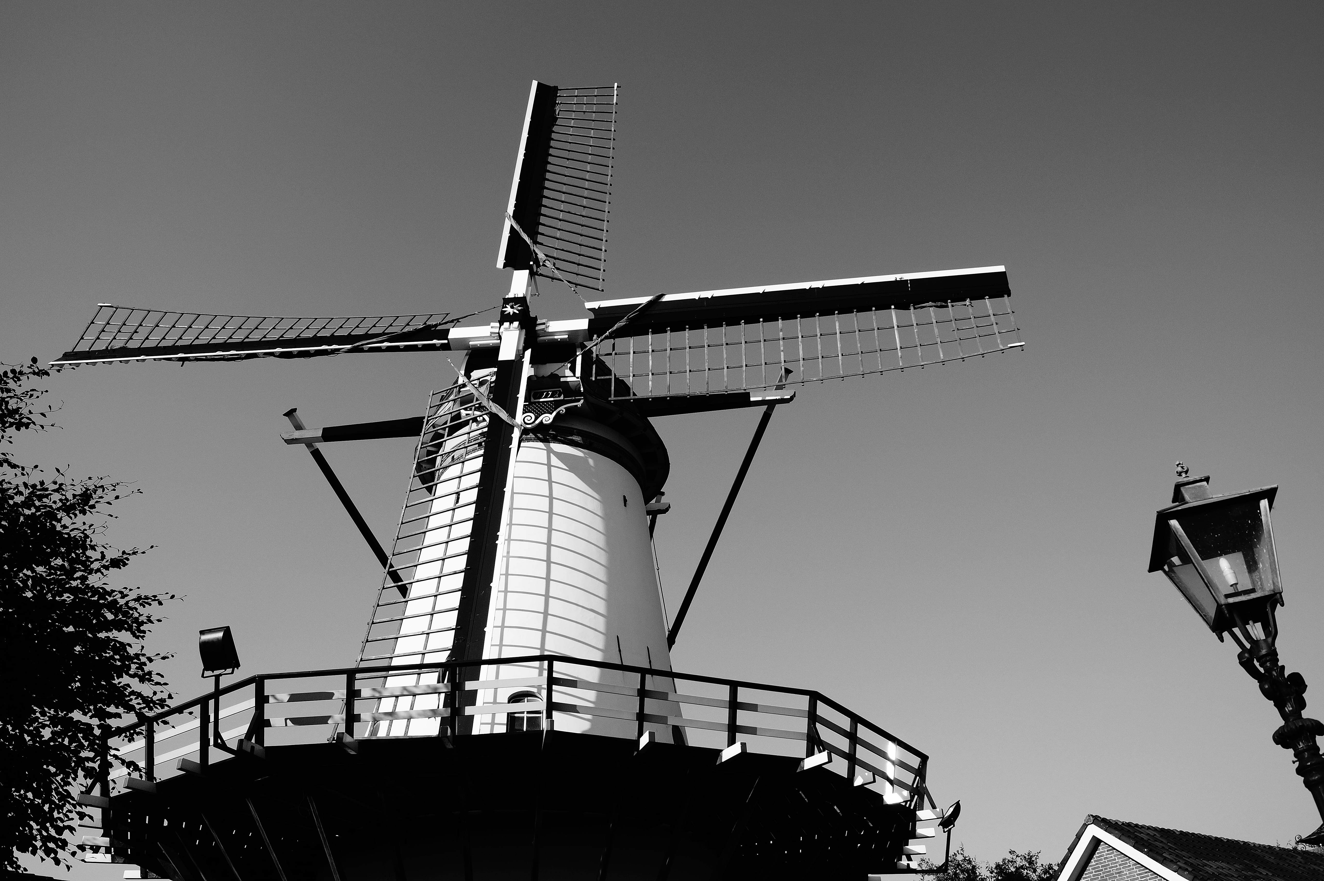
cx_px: 662
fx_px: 992
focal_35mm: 27
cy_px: 440
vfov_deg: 47.9
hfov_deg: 67.4
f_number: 8
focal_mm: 18
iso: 100
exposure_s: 1/320
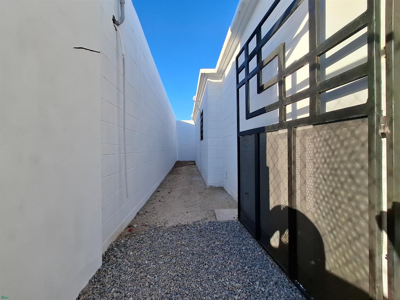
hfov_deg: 106.2
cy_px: 150
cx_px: 200
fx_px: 150
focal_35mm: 13
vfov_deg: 89.9
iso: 40
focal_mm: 1.74
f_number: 2.2
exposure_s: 1/588
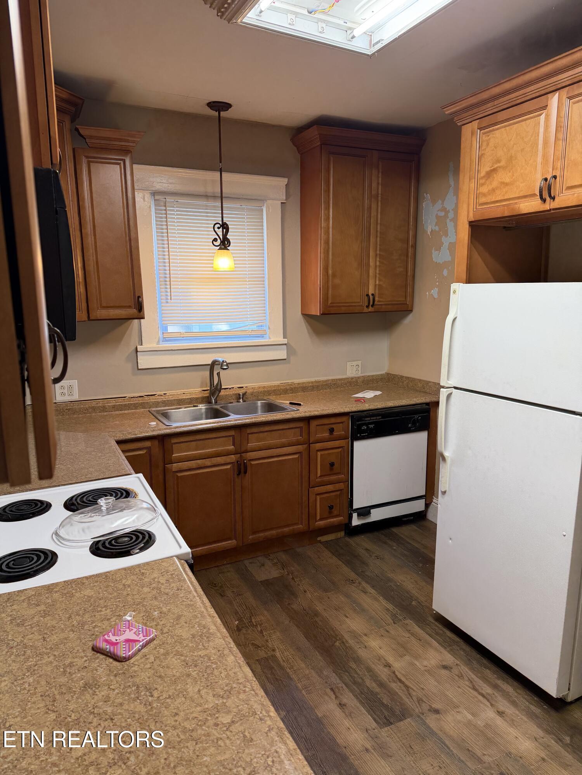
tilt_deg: -10.0
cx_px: 291
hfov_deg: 56.8
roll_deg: +1.2
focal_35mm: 24
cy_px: 388
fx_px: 538
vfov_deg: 71.6
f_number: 1.78
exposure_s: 1/60
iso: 160
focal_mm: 6.76
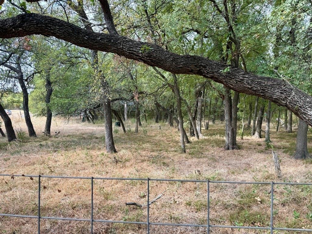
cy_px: 117
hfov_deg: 71.6
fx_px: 216
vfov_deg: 56.8
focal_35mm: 24
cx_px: 156
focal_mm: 6.76
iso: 80
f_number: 1.78
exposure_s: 1/632
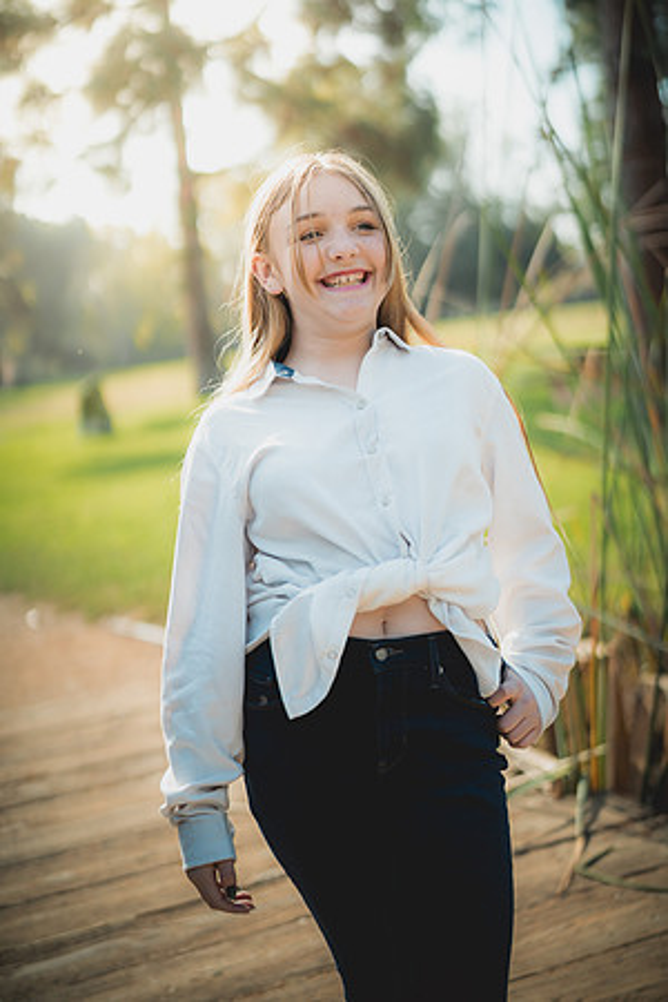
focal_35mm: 50
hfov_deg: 27.0
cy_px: 501
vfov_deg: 39.6
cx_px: 334
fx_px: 1392
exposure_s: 1/4000
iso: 250
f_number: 1.4
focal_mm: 50
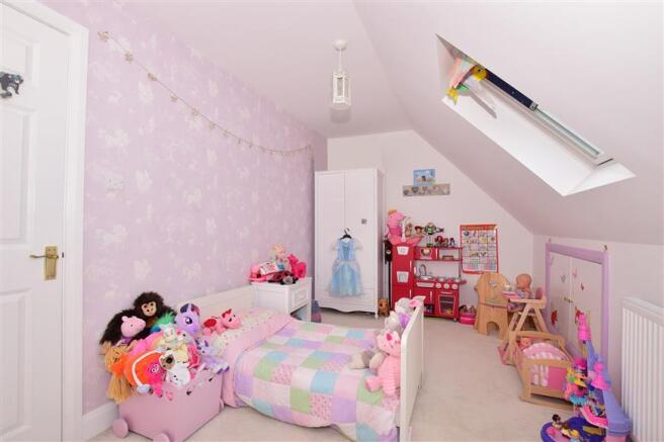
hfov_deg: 100.4
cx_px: 332
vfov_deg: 77.3
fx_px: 277
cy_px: 221
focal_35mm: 15
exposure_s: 1/200
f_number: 14
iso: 200
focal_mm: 10
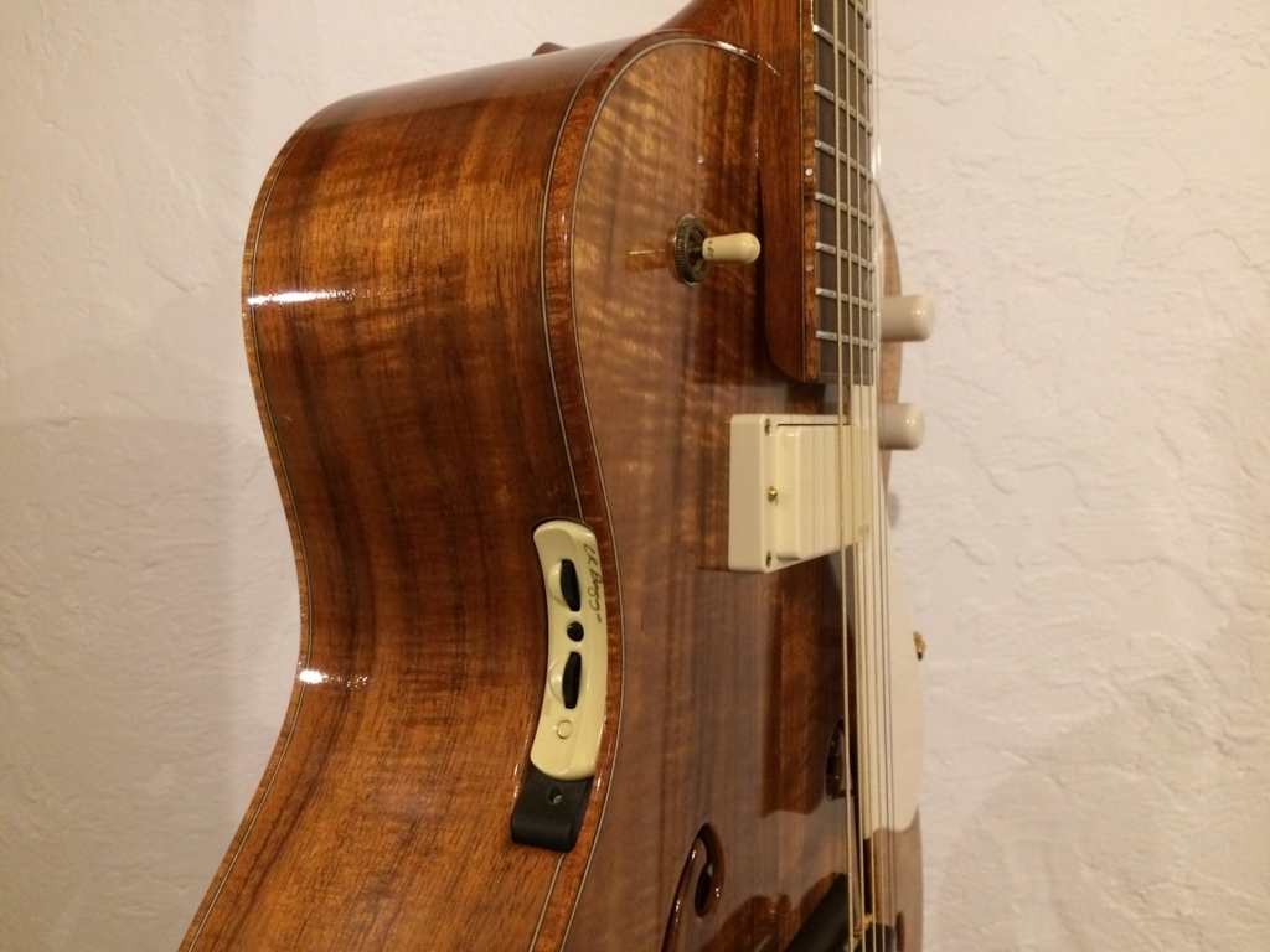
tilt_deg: -0.1
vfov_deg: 48.2
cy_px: 476
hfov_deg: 61.7
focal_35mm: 29
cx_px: 635
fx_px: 1064
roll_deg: +1.5
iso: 250
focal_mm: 4.15
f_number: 2.2
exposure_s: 1/20
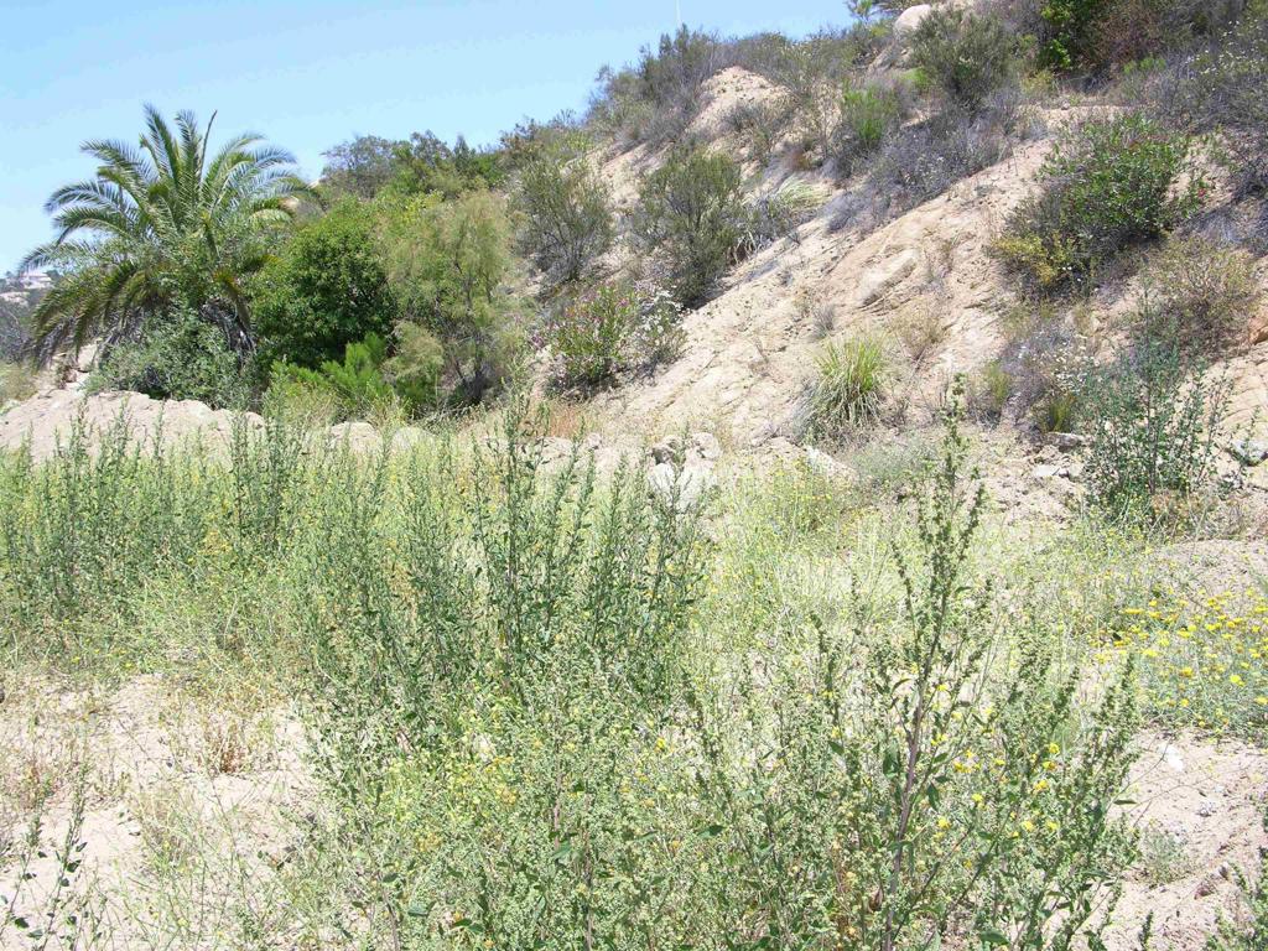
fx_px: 1282
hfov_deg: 52.6
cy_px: 476
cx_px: 634
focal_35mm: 35
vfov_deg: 40.7
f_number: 5.6
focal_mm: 8.9
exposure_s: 1/206
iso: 50
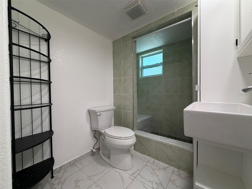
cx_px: 126
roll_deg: +0.6
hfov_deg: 102.1
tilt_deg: -0.6
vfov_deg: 85.7
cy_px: 94
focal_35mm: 14
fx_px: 102
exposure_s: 1/120
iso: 160
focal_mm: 2.22
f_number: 2.2
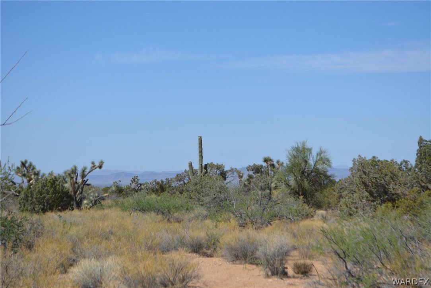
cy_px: 144
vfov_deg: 16.6
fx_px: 988
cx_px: 216
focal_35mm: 82
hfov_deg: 24.6
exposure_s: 1/2000
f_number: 7.1
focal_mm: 55
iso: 400
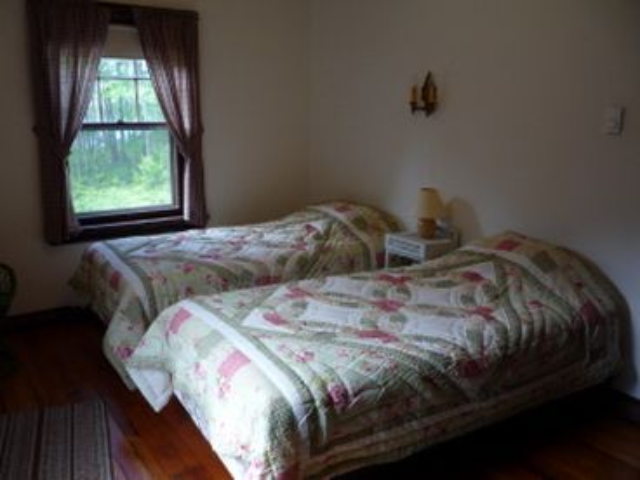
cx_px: 320
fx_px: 555
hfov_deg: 60.0
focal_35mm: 30
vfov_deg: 46.8
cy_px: 240
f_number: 3.3
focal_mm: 5.2
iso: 100
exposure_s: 1/50
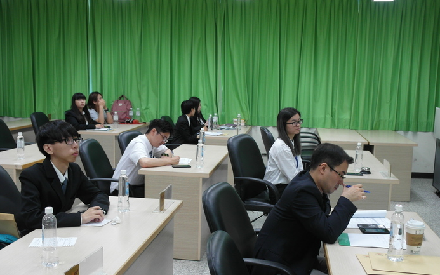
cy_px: 150
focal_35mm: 45
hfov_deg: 44.4
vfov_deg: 28.6
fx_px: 540
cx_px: 221
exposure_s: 1/45
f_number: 2.8
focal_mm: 9.1
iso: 200
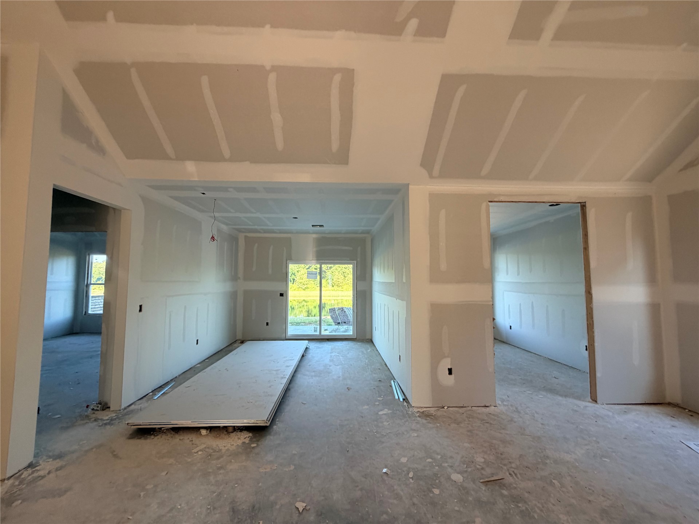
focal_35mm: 14
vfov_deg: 85.7
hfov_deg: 102.1
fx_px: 283
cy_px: 262
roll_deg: +1.6
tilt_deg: +5.0
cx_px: 350
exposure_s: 1/121
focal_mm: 2.22
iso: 200
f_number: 2.2
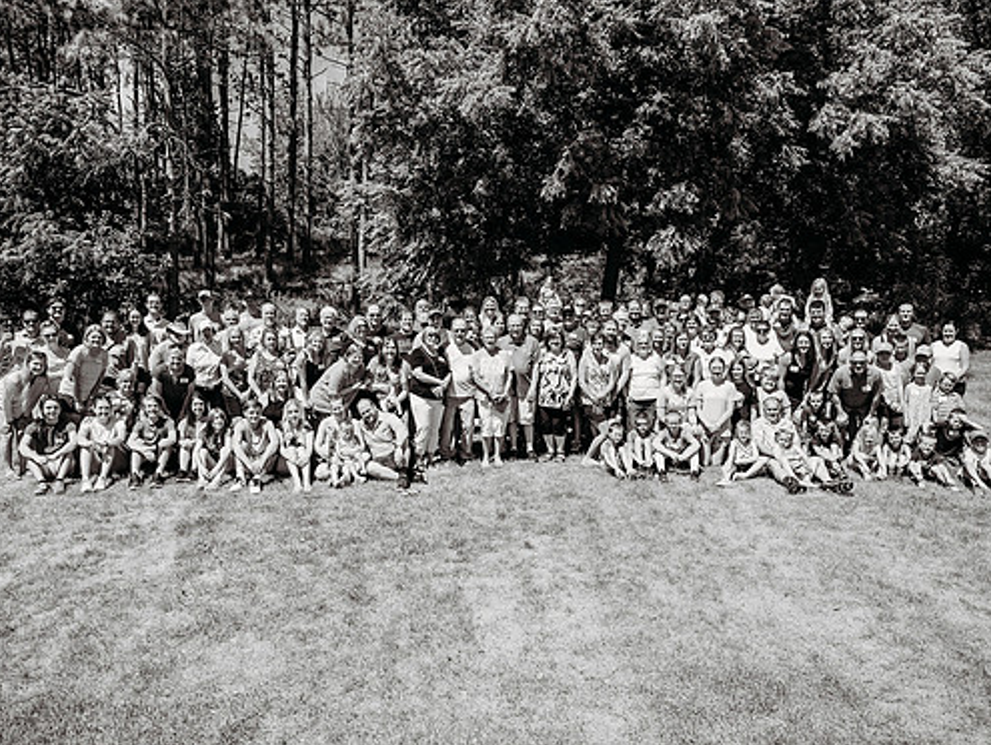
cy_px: 383
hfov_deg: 65.3
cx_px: 476
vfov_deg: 51.4
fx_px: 774
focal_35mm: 27
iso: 160
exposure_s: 1/500
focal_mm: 24
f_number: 5
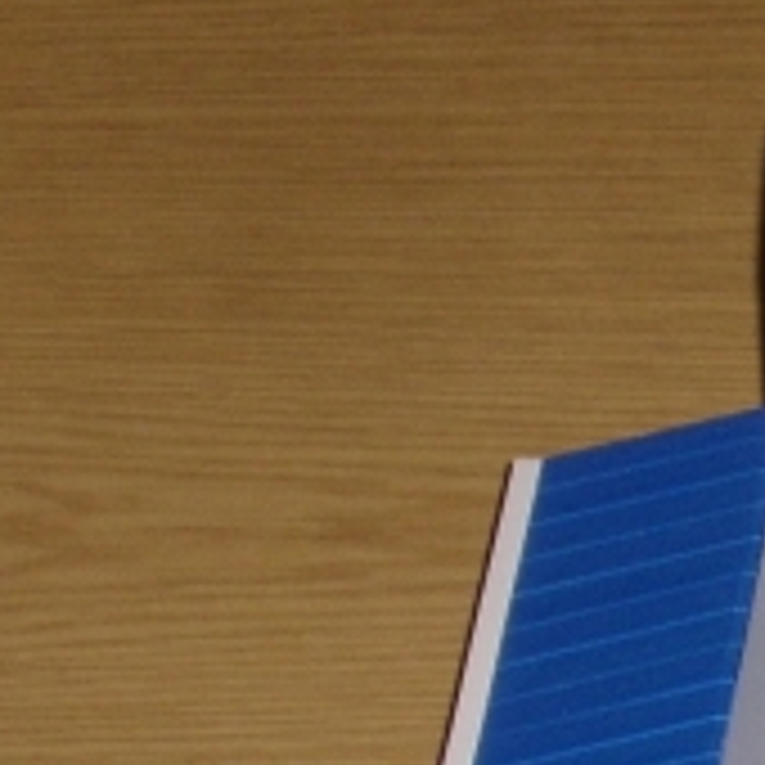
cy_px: 819
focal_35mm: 429
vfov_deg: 4.1
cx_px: 1490
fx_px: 10726
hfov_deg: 4.0
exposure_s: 1/60
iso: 100
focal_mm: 17.14
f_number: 4.9
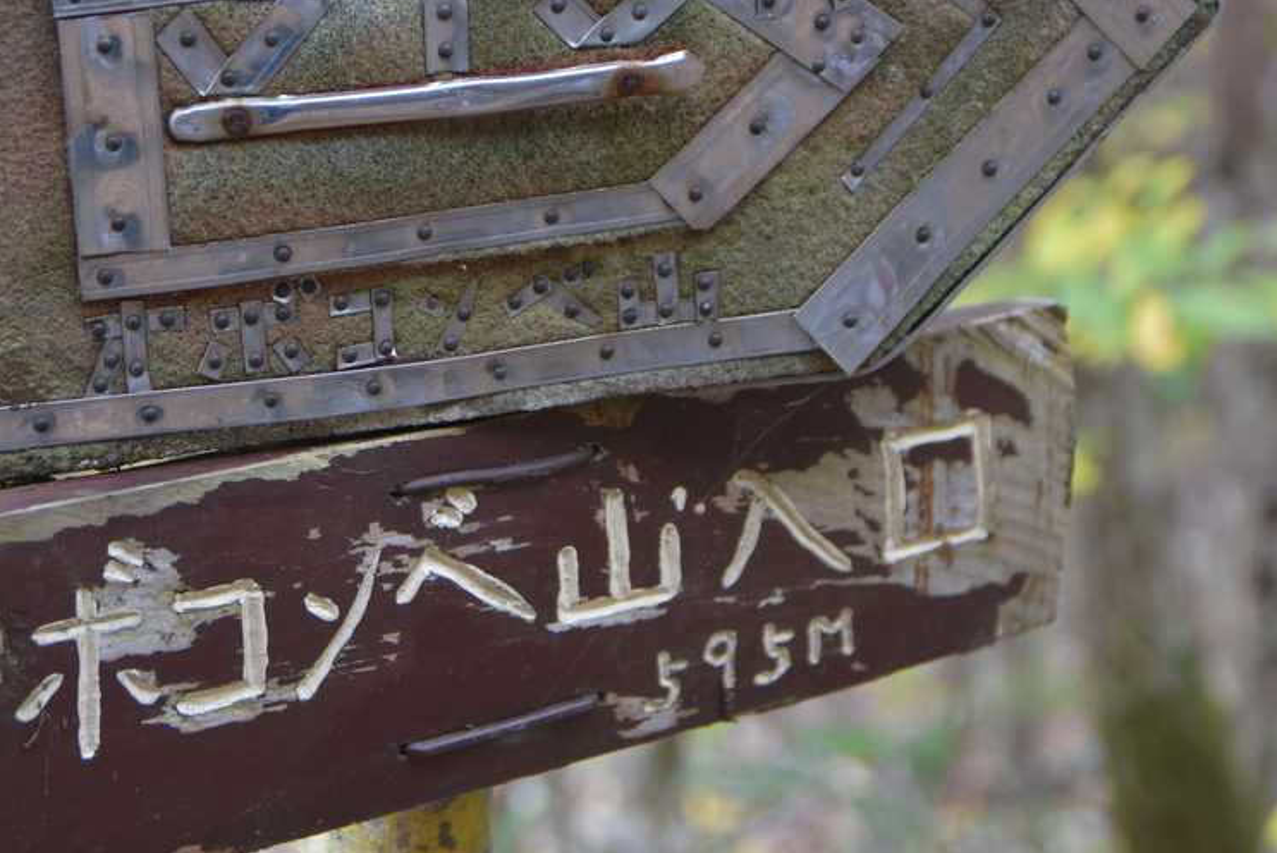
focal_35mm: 92
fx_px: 3265
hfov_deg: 22.1
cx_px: 507
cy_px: 261
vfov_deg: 14.8
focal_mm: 38
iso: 400
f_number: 3.5
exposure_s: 1/60
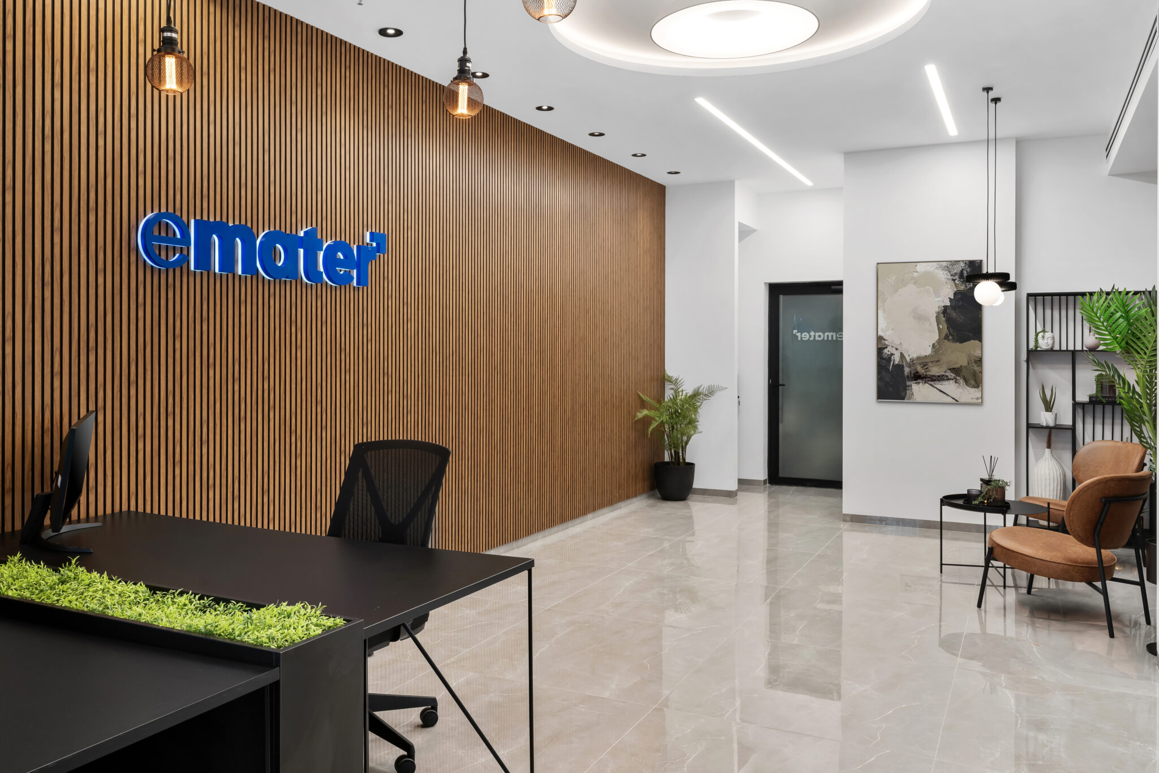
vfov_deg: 46.4
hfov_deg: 65.5
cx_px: 580
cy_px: 386
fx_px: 901
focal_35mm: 28
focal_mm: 28
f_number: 10
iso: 200
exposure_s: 1/3
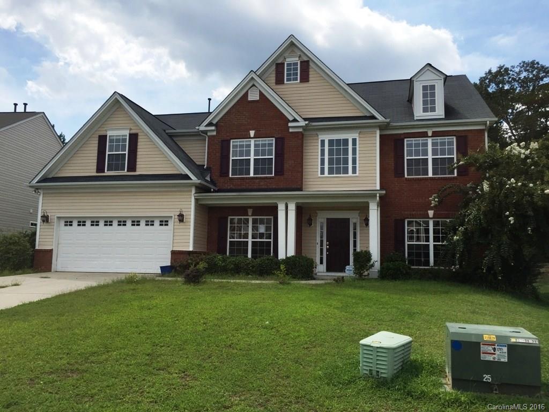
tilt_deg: +7.5
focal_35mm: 29
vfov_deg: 48.2
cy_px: 206
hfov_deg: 61.7
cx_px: 274
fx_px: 460
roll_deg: -1.6
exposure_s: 1/3049
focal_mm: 4.15
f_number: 2.2
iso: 32
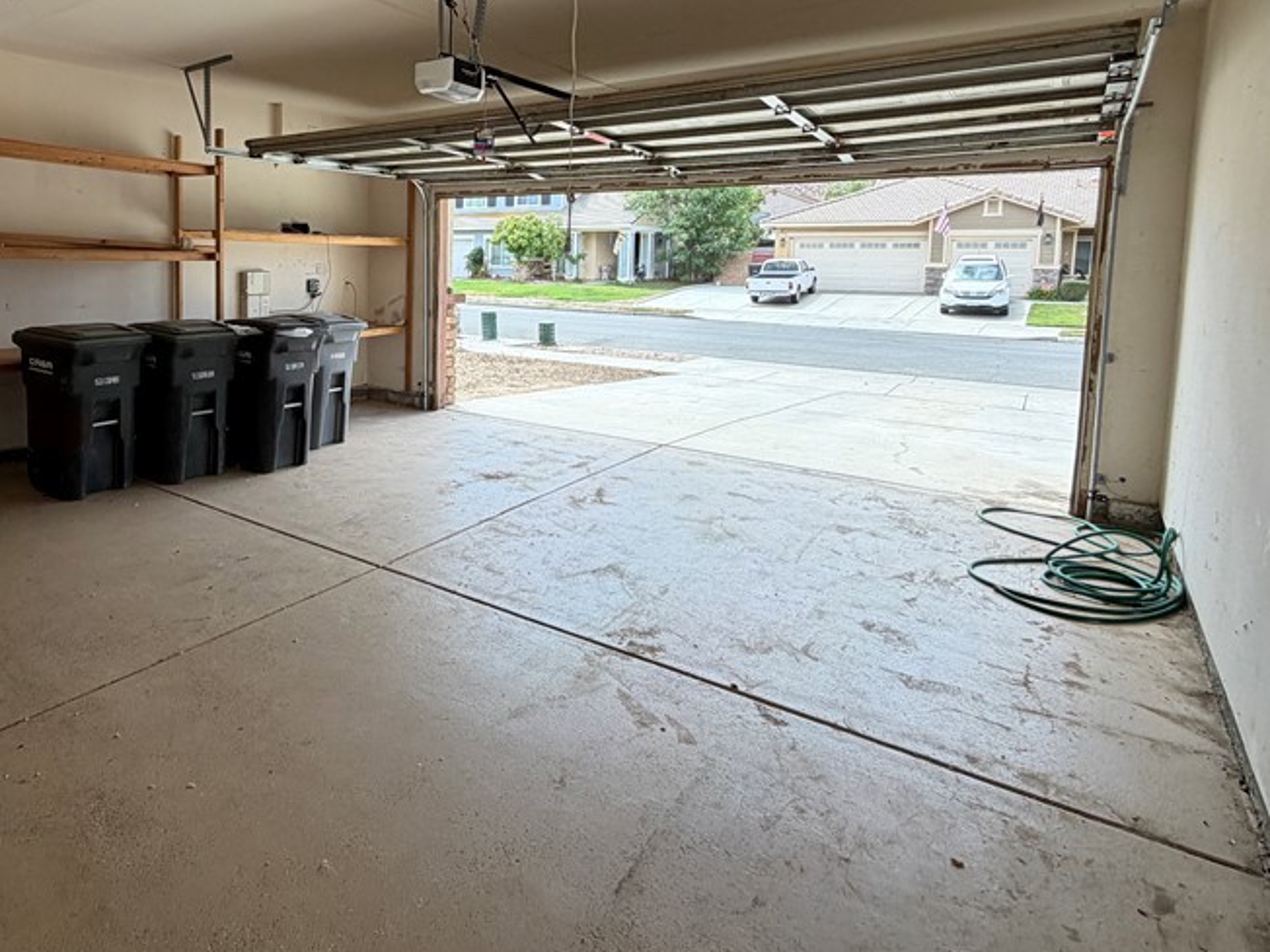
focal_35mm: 22
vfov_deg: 59.7
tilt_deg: -5.7
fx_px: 807
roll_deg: -0.1
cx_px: 401
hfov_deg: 73.5
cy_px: 319
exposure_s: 1/241
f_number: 2.2
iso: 40
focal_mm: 2.22
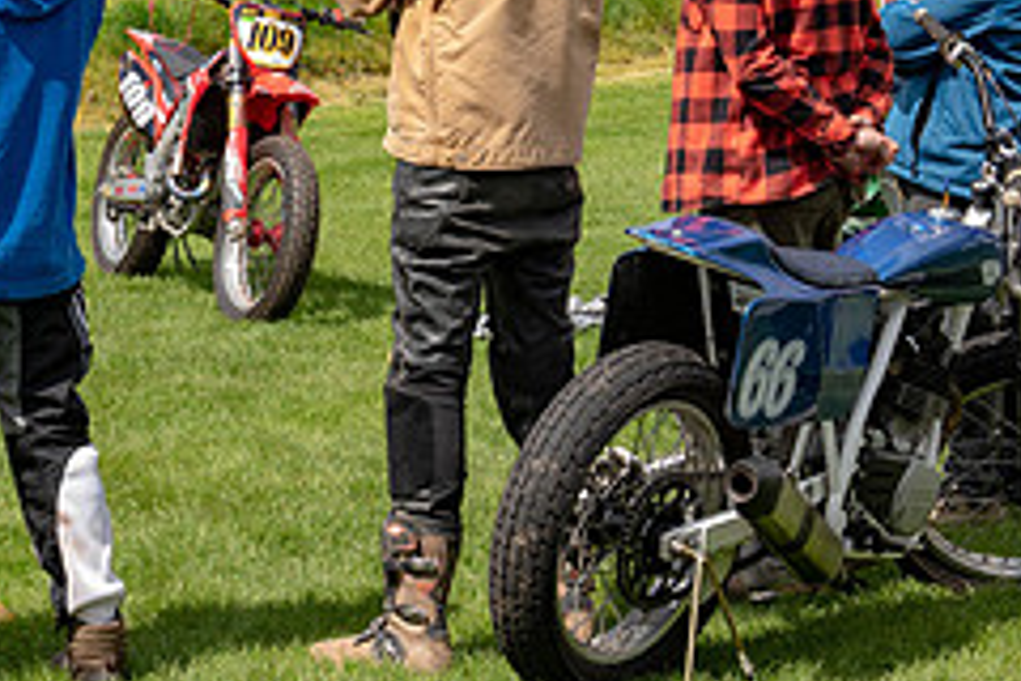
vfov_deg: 10.1
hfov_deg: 15.0
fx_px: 3828
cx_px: 70
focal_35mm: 135
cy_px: 91
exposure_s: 1/200
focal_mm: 48
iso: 200
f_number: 8
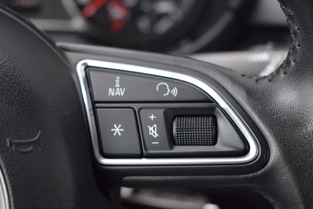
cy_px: 104
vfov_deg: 22.6
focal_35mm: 60
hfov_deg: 33.4
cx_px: 156
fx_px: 522
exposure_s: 1/80
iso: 400
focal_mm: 40
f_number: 4.8
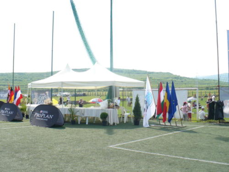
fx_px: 284
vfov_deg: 33.6
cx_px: 114
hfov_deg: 43.9
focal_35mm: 43
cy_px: 86
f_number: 2.8
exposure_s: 1/640
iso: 100
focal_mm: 6.1
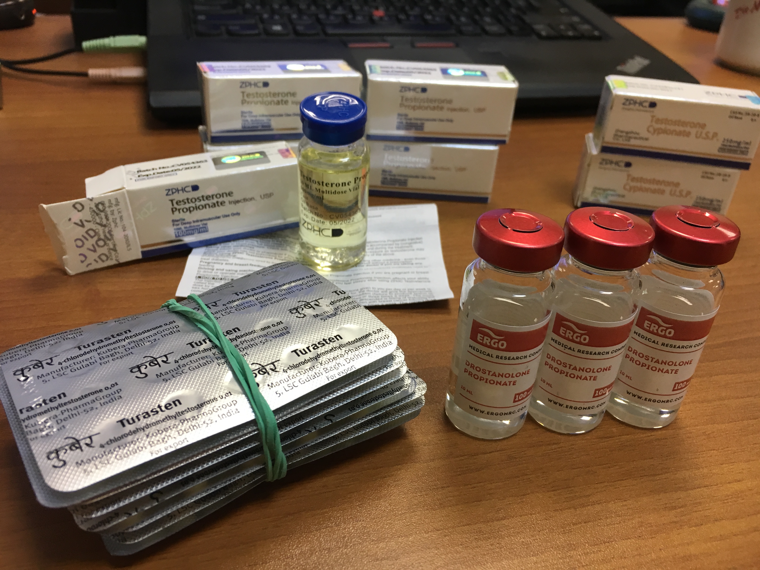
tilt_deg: -32.6
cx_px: 380
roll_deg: -3.1
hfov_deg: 61.7
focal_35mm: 29
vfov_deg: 48.2
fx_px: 637
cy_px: 285
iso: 50
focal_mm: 4.15
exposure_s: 1/33
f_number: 2.2
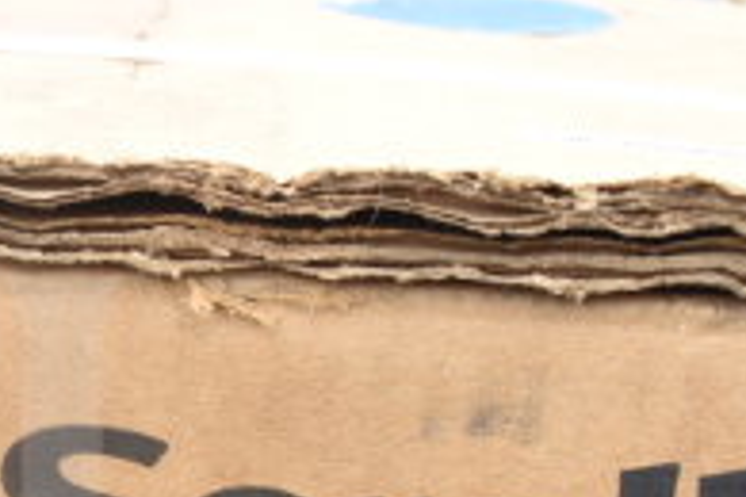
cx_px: -230
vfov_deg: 9.6
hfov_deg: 14.0
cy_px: 583
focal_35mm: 141
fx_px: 2922
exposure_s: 1/100
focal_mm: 30
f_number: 5
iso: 200
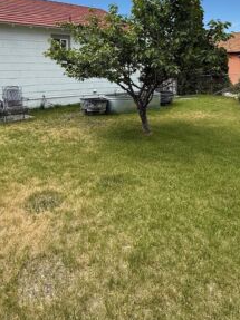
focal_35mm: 26
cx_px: 97
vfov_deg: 63.0
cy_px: 76
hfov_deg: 52.7
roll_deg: -0.1
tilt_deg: -2.6
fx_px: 241
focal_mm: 2.22
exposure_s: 1/1189
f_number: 2.2
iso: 50
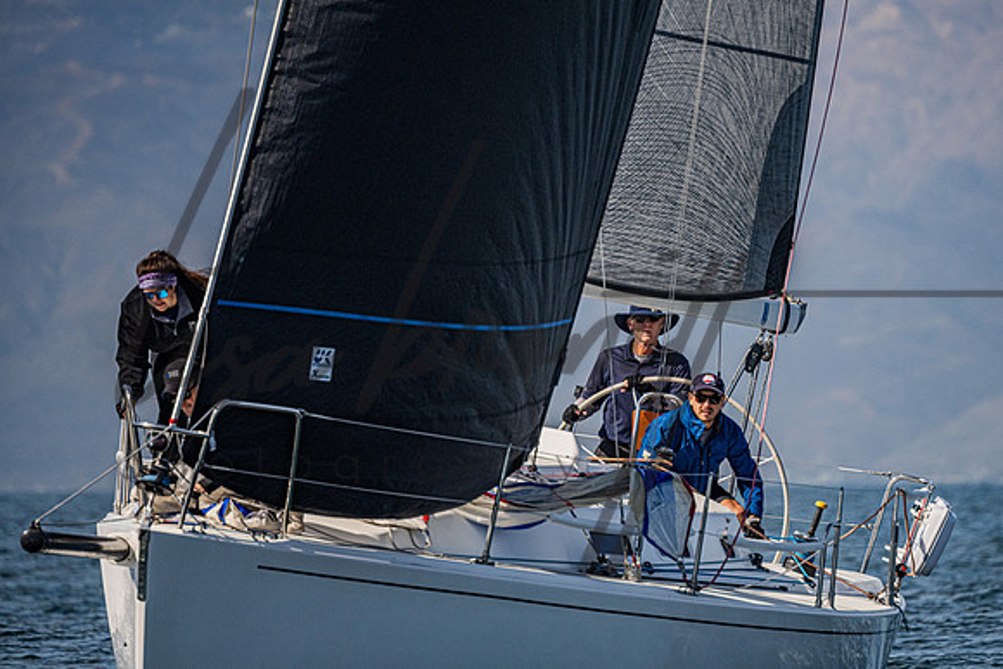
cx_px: 599
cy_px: 270
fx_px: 13556
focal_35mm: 486
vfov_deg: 2.8
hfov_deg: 4.2
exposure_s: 1/4000
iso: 320
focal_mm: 400
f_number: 5.6
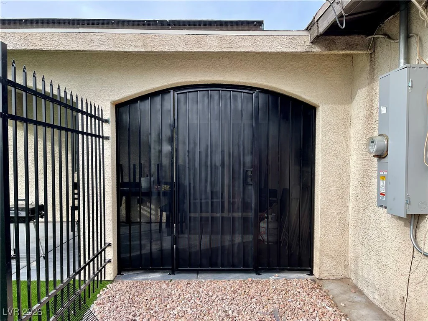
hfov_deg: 67.3
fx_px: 321
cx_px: 214
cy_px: 160
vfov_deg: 53.0
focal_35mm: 26
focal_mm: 5.1
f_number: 1.6
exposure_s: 1/985
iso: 32
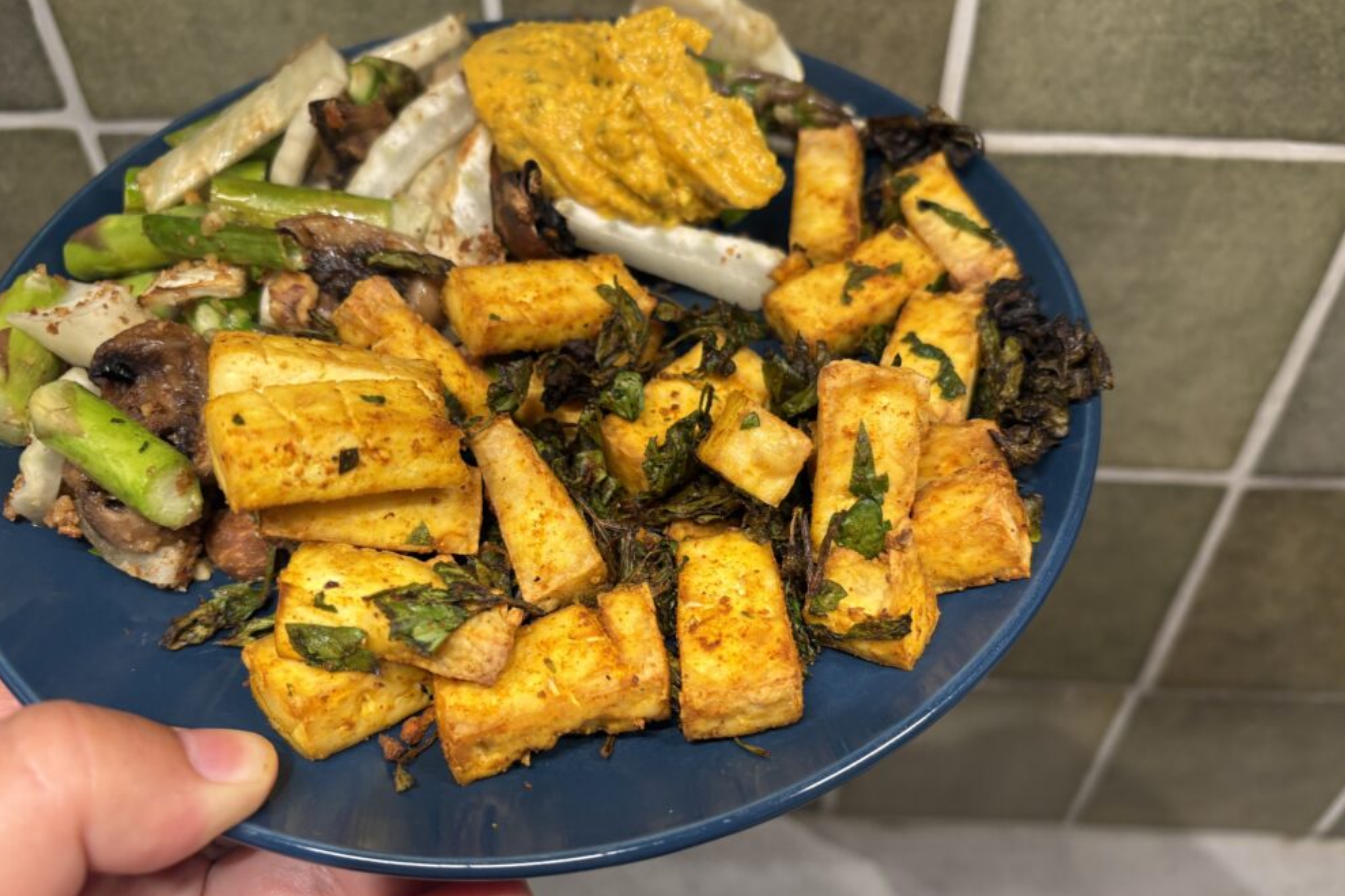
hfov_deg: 65.5
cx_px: 662
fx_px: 1046
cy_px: 498
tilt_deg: -44.8
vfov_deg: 46.3
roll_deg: +1.7
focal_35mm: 28
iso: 80
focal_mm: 5.96
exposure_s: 1/50
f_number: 1.6
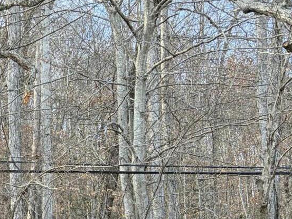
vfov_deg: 15.3
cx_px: -129
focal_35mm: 94
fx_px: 793
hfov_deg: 18.7
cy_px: 236
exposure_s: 1/260
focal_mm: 5.96
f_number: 1.6
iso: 50
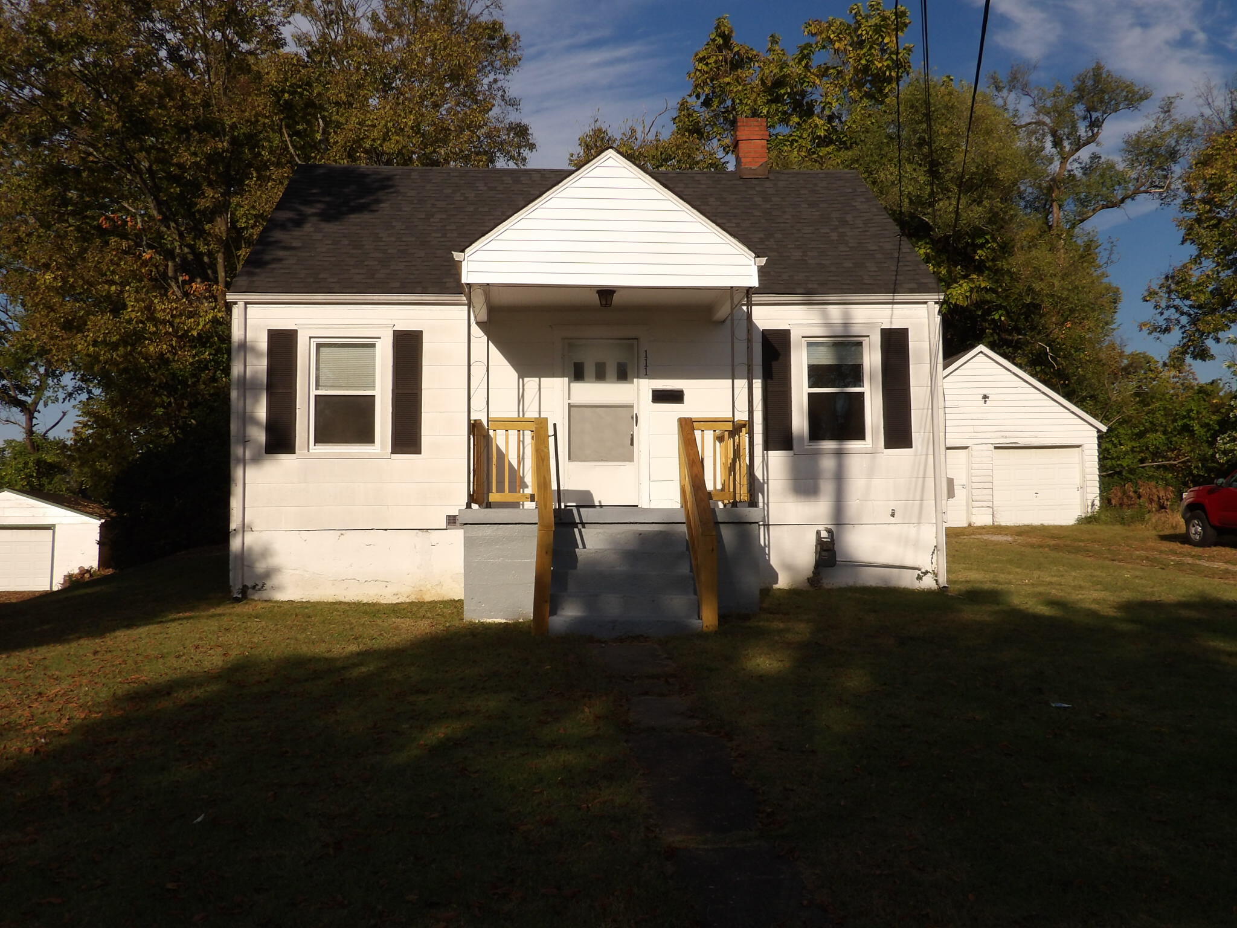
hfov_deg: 55.4
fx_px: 1179
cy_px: 464
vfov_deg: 42.9
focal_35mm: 33
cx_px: 618
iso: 100
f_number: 5
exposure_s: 1/816
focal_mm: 5.9
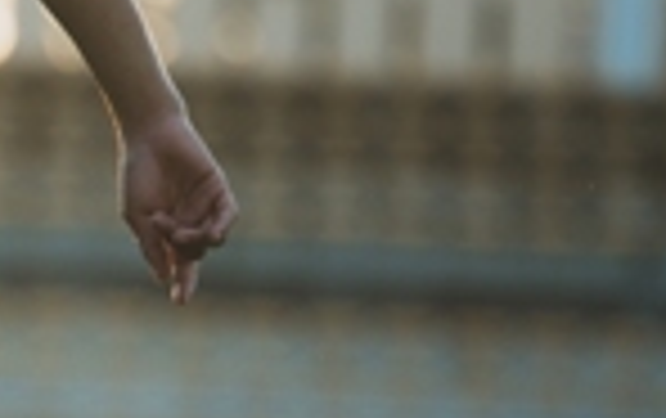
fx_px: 14961
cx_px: -547
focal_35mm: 823
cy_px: 405
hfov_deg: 2.5
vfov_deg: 1.6
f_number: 3.5
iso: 250
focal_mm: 200
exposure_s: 1/320
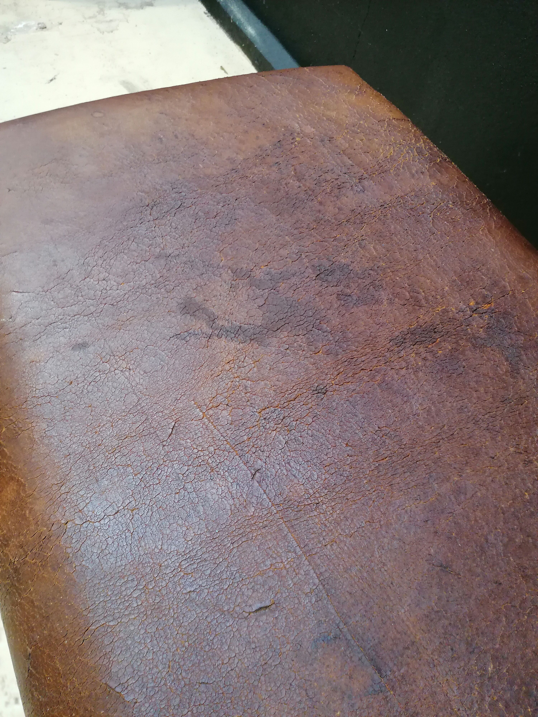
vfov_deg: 65.3
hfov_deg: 51.4
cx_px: 269
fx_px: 560
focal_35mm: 27
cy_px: 358
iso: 400
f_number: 1.8
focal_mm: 4.75
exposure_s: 1/33.3
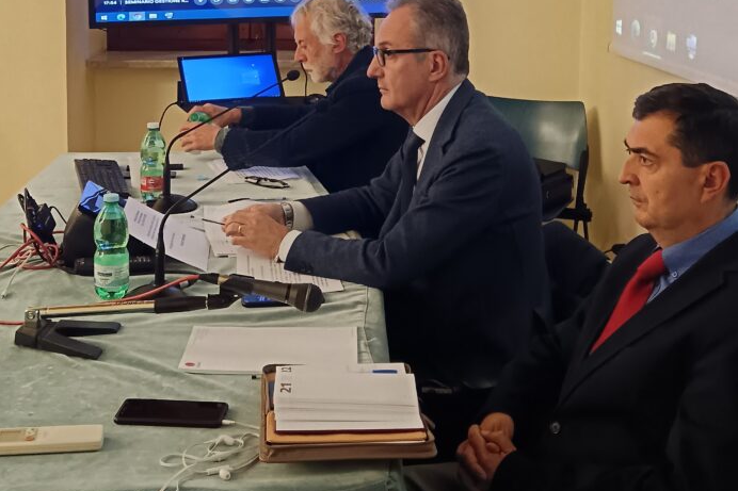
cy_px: 46
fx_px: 1230
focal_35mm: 60
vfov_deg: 22.1
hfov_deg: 33.4
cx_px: 370
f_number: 1.9
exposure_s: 1/25
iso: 995
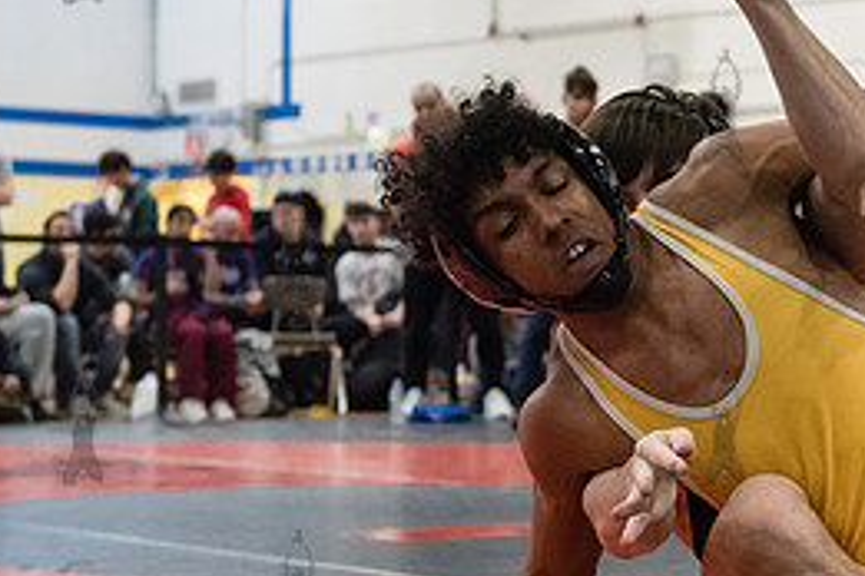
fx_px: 2667
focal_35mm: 111
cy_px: 425
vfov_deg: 12.3
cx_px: 722
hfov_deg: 18.2
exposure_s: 1/500
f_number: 3.2
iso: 8000
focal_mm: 50
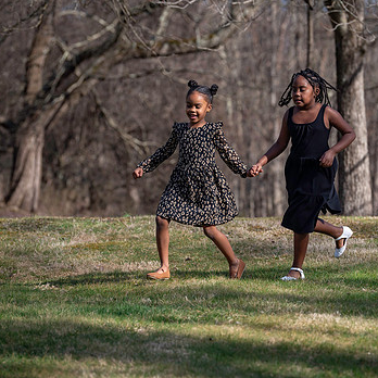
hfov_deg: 9.5
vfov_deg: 9.5
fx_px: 2273
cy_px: 198
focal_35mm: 184
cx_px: 255
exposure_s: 1/1600
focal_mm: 130
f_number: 4
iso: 250
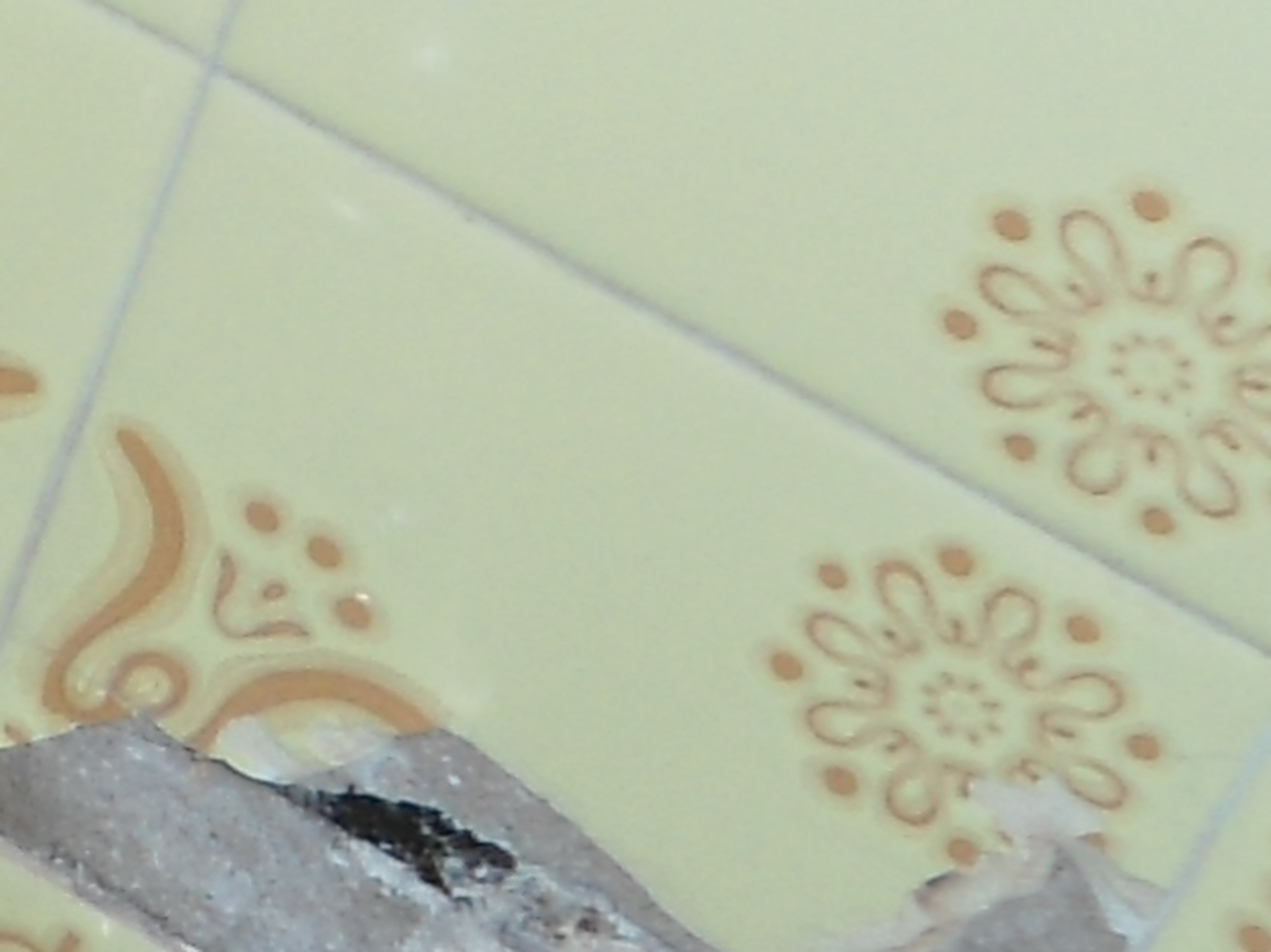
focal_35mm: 190
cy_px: 561
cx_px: -1709
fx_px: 6972
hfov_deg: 9.4
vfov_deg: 7.8
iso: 80
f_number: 3
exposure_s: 1/40
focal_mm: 5.6
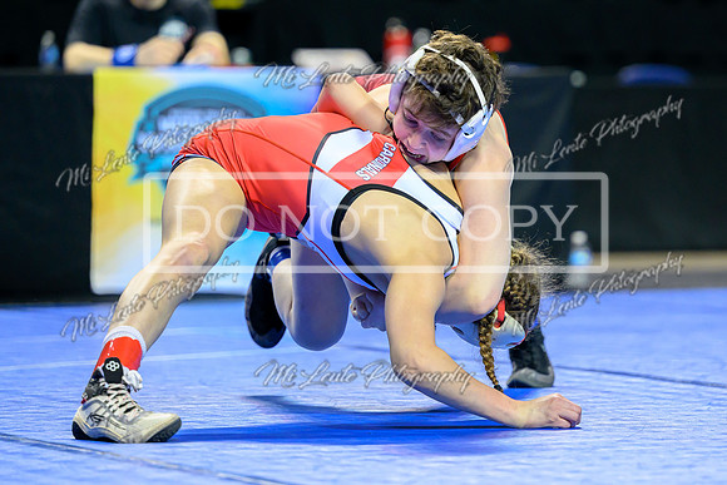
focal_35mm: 231
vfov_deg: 6.0
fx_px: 4656
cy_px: 189
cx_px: 411
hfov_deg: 8.9
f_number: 2.8
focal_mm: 155
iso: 2000
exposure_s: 1/800
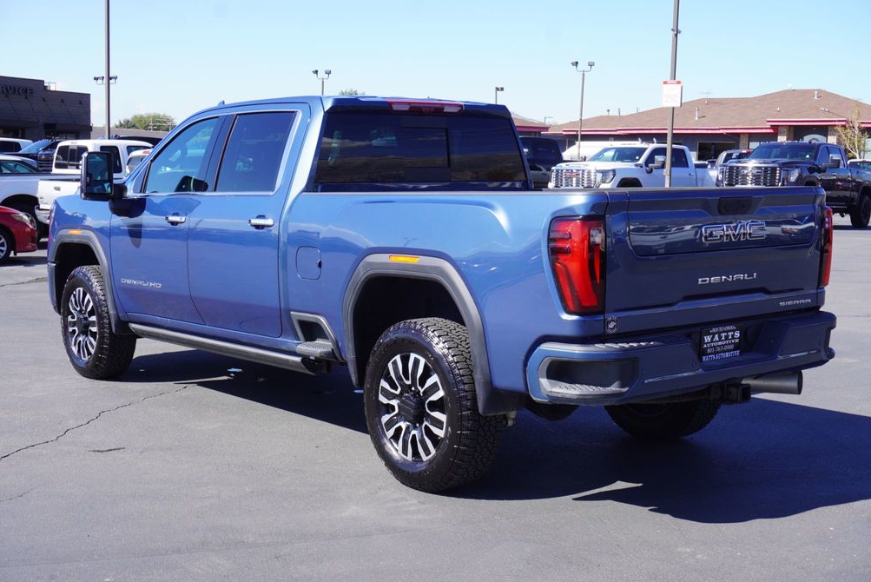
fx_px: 1186
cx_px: 441
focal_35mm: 49
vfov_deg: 27.6
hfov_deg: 40.3
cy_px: 296
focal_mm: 32
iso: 100
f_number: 9
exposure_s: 1/100
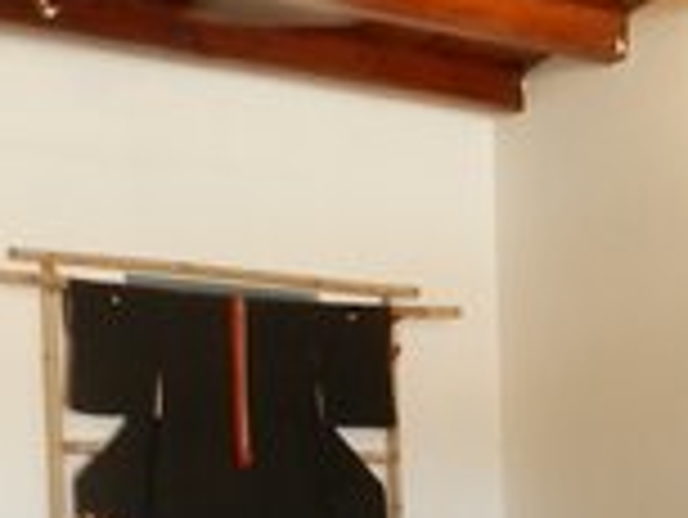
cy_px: 640
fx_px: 1193
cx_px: 423
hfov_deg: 32.0
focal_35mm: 60
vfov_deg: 22.3
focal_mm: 4
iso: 400
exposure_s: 1/13
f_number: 3.4
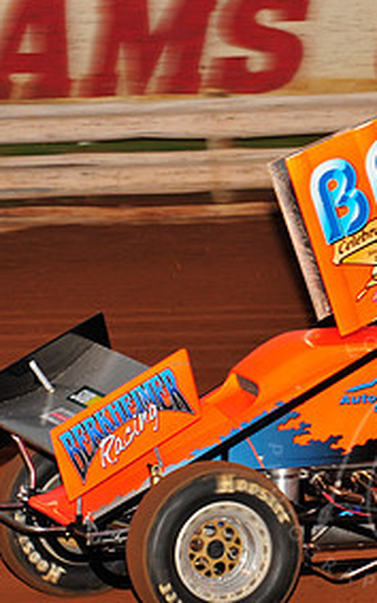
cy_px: 266
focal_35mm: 261
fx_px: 4288
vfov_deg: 8.0
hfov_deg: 5.0
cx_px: 394
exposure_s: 1/320
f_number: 6.3
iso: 800
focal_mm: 125
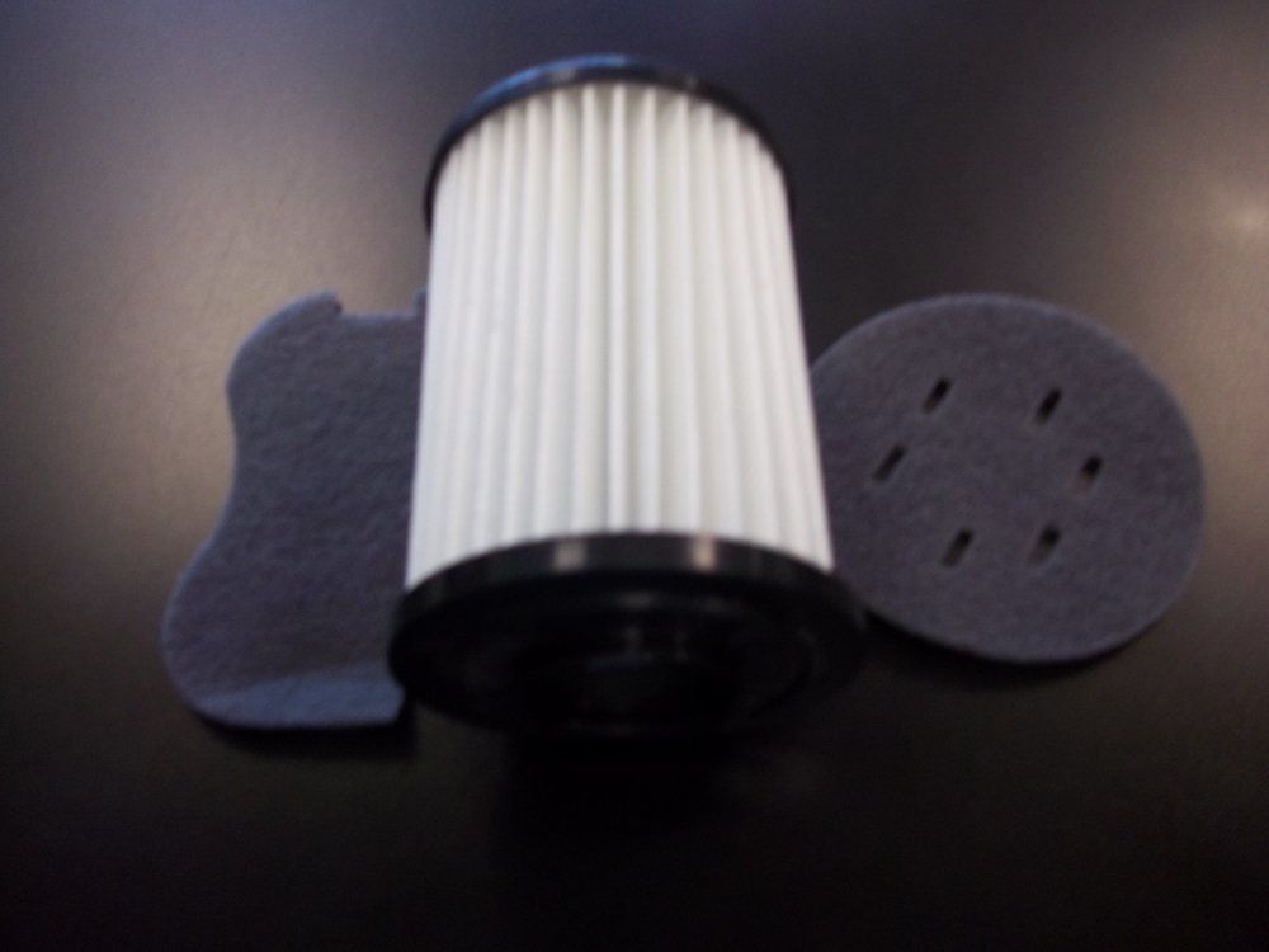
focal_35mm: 32
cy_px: 476
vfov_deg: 44.2
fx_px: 1173
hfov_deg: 56.8
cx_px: 634
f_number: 2.9
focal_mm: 5.7
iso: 107
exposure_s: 1/30
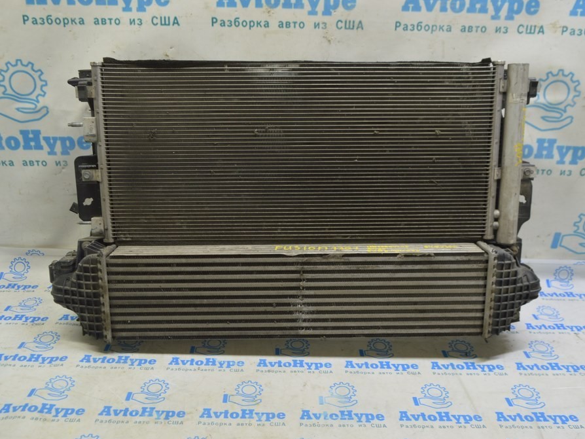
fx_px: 558
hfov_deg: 55.3
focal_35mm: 33
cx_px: 283
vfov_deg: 43.0
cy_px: 221
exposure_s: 1/20
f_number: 5.6
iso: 400
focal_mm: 20
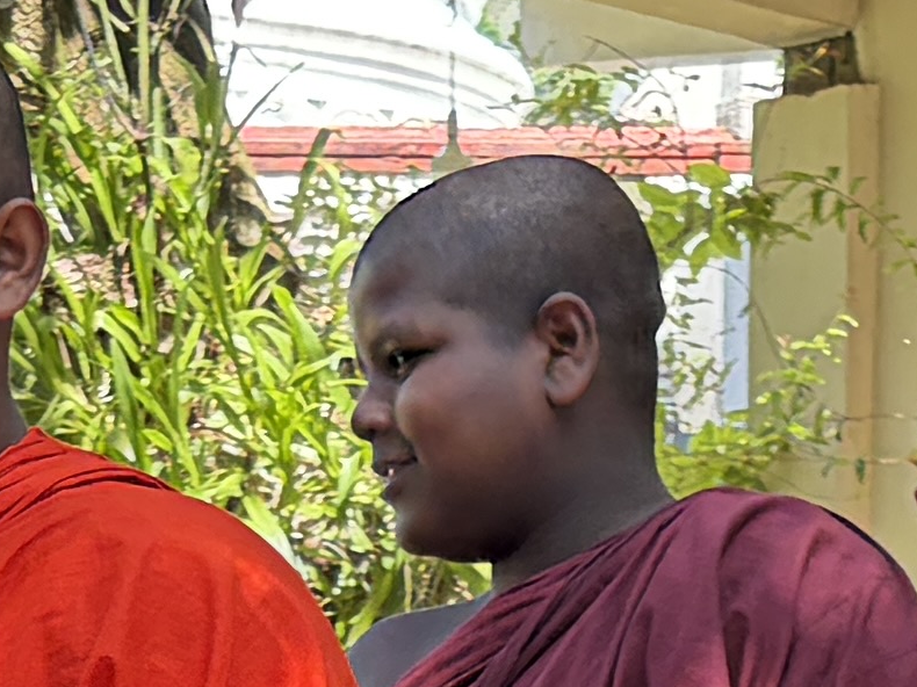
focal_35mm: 188
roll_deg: +0.5
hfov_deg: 10.5
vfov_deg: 7.5
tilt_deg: -6.4
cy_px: 1418
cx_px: 368
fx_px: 4979
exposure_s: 1/223
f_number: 1.6
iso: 50
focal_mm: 5.96
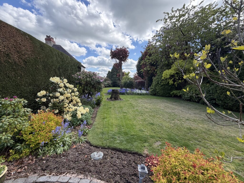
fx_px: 99
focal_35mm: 14
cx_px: 122
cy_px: 92
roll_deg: -1.4
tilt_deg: -6.5
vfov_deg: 85.7
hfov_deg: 102.1
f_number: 2.2
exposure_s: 1/613
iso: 40
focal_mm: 2.22
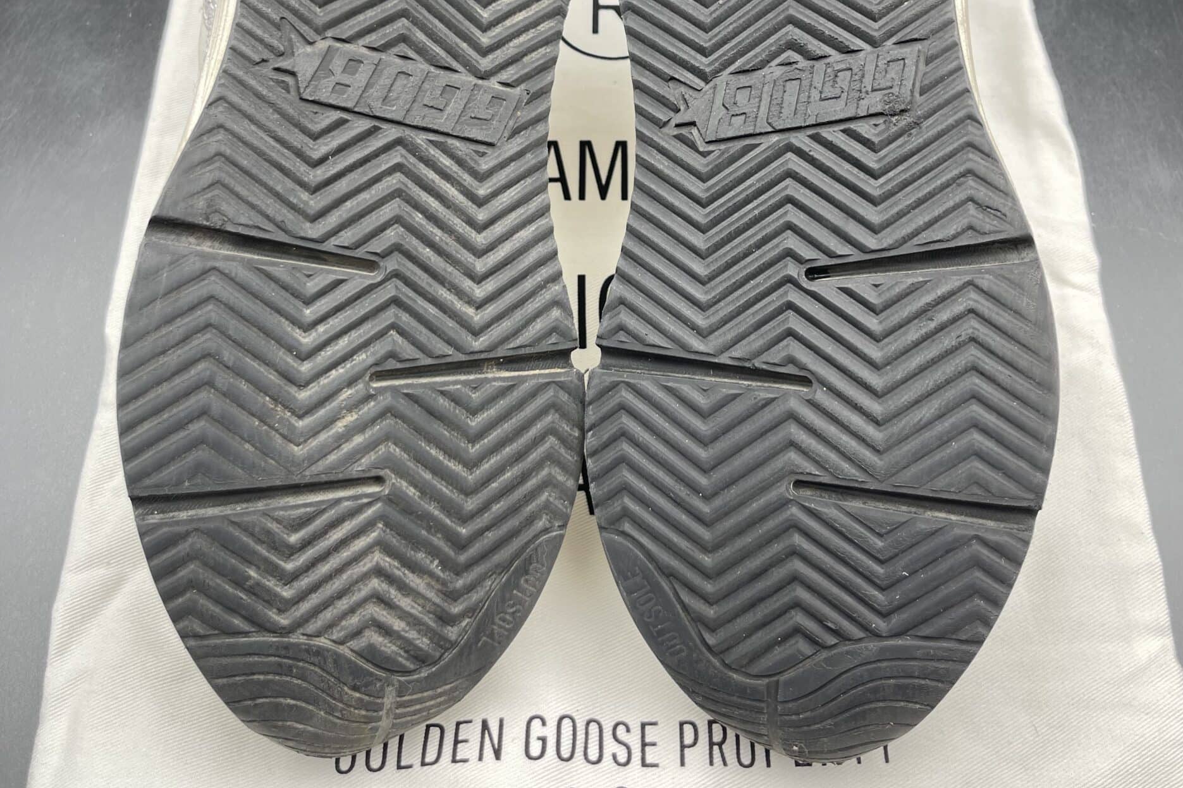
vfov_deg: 35.2
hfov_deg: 51.9
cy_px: 202
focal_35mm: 37
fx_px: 1216
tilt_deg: -61.8
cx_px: 597
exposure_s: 1/100
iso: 40
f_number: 1.6
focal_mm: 5.1
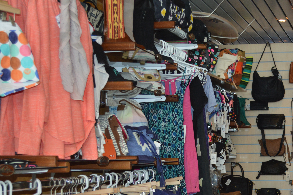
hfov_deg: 24.5
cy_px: 155
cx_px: 251
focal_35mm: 81
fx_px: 659
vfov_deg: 16.7
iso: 500
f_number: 4.5
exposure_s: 1/60
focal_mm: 30
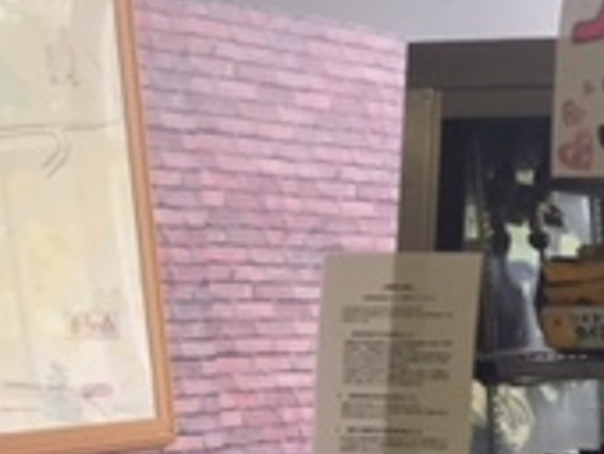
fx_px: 1905
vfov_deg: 13.0
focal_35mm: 109
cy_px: 638
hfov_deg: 15.3
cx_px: 1116
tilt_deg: -9.7
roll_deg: -1.0
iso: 32
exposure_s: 1/40
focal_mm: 4.15
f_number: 2.2
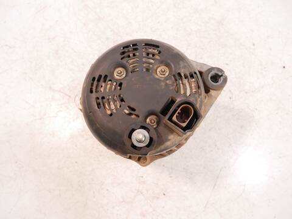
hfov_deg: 71.6
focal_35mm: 24
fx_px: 202
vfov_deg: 56.8
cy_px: 110
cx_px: 146
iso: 1600
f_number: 3.5
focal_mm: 12
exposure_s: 1/125
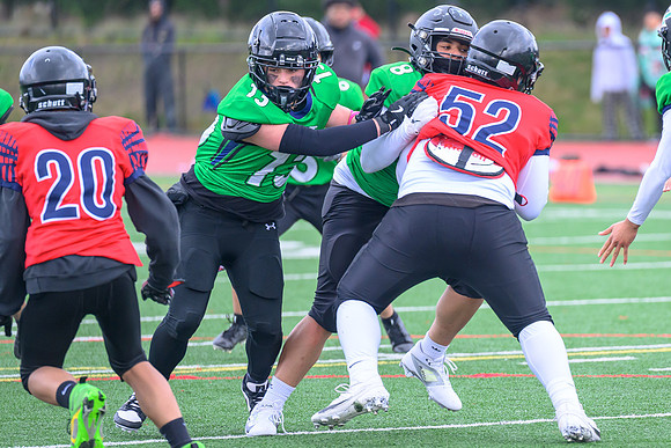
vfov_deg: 3.7
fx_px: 6992
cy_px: 239
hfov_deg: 5.5
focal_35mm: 375
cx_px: 625
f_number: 2.8
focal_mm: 200
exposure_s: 1/1600
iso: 720
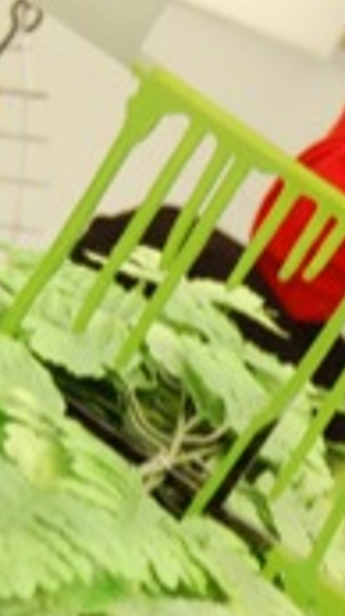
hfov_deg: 8.0
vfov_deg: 14.2
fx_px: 2462
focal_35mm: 151
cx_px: 370
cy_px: 472
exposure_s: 1/40
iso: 800
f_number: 4
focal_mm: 26
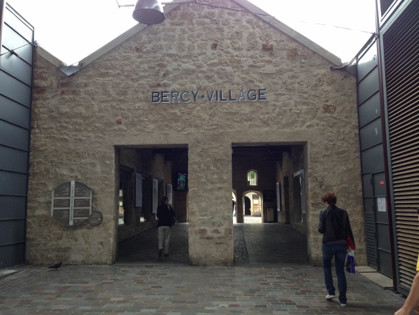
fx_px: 399
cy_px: 158
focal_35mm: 33
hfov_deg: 55.4
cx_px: 210
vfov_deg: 42.9
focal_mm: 4.13
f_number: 2.4
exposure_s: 1/146
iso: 50
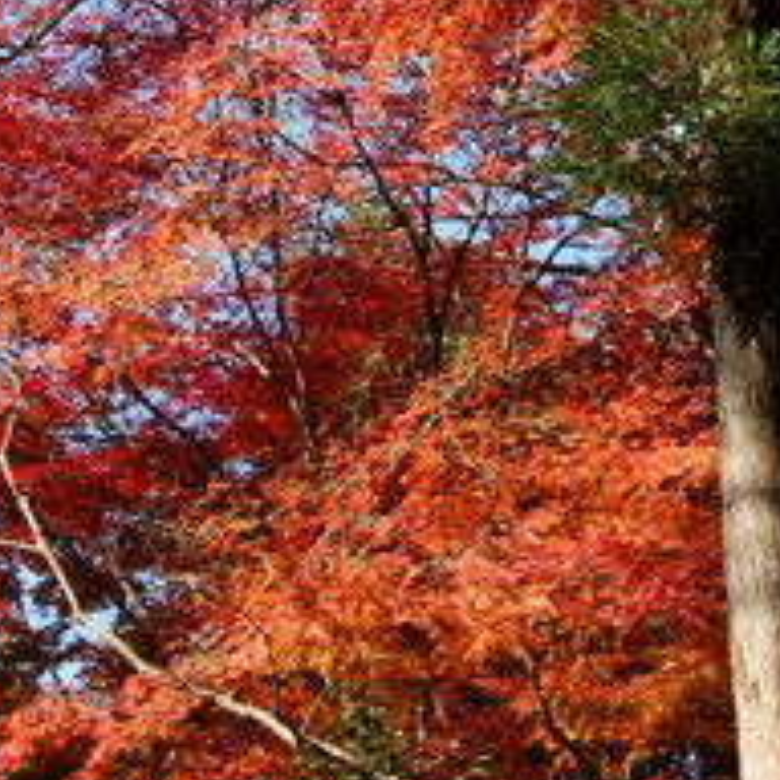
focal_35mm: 121
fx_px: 3085
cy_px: 187
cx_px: 270
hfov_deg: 14.4
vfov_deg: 14.4
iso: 200
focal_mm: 38
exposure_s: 1/200
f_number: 7.1
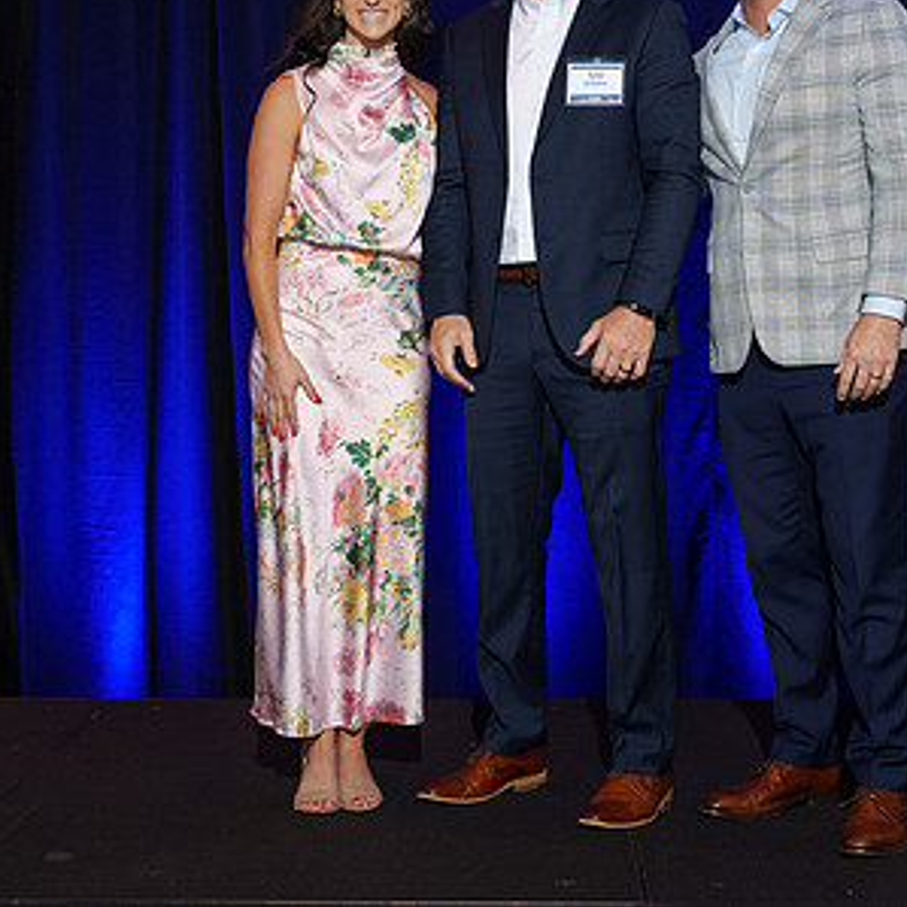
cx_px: 526
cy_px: 366
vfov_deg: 25.0
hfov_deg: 25.0
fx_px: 2045
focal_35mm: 69
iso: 1000
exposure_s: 1/80
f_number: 5
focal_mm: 39
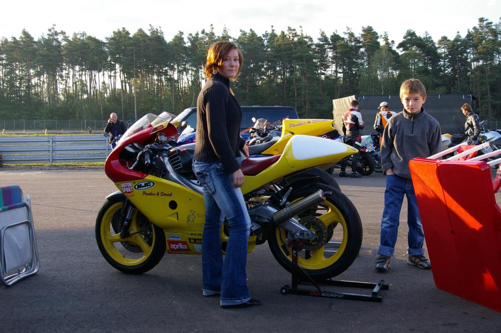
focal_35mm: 42
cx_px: 250
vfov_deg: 31.8
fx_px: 584
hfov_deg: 46.4
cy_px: 166
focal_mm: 28
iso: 200
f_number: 5.6
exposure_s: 1/90
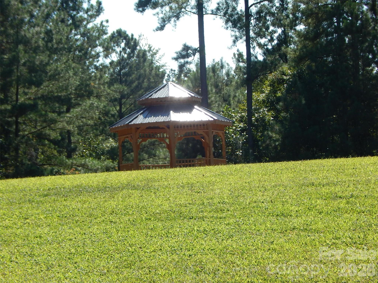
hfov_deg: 14.0
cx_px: 189
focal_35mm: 141
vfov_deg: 10.5
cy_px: 142
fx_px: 1540
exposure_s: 1/500
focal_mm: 25.3
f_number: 4.9
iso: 125
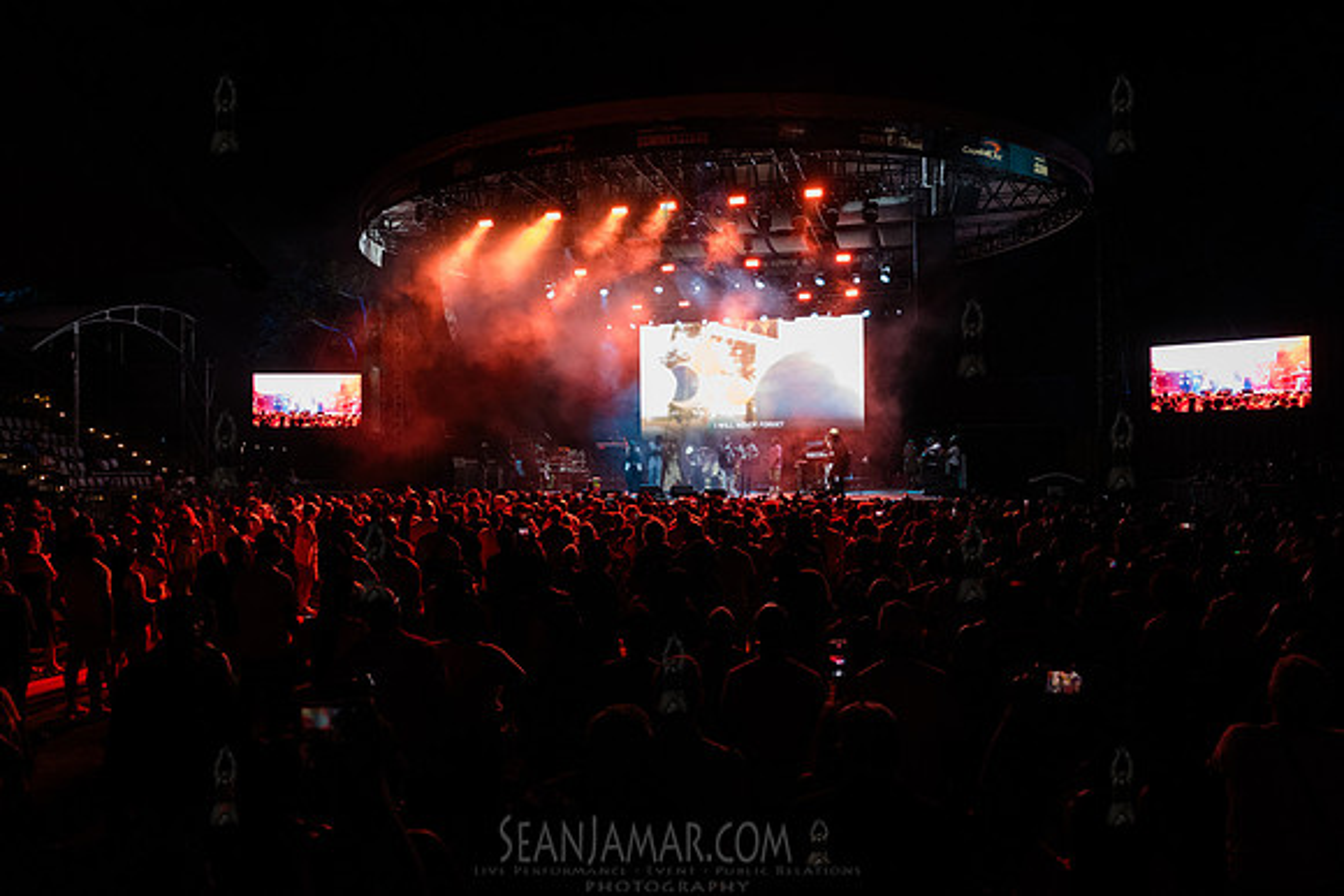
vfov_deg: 52.9
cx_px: 672
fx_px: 902
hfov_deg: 73.4
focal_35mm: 24
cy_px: 448
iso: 3200
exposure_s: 1/320
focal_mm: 24
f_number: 3.5
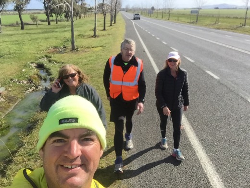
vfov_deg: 45.4
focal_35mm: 31
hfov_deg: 58.4
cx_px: 125
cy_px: 94
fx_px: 224
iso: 32
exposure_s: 1/891
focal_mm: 2.65
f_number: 2.2
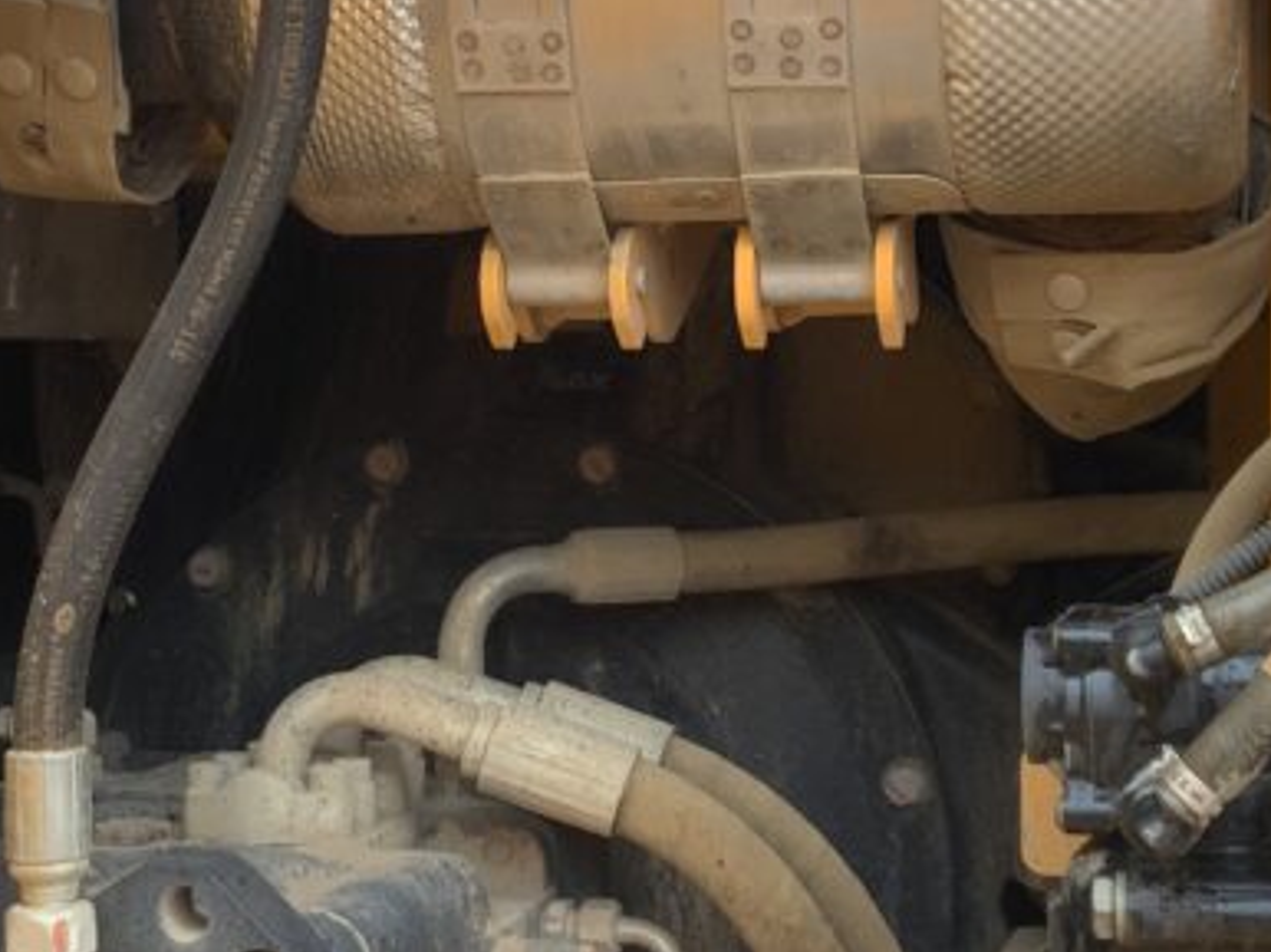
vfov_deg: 19.1
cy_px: 438
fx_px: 2825
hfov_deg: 25.3
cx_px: 596
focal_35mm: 77
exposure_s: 1/122
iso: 64
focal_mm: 3
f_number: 1.8
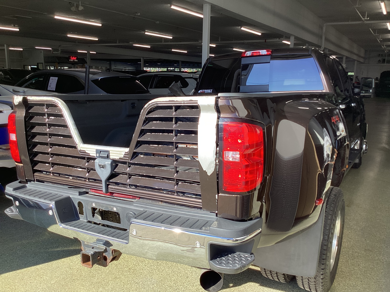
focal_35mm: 31
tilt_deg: -14.0
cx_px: 195
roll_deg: -1.3
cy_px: 146
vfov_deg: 45.4
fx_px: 349
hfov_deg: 58.4
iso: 25
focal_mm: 3.3
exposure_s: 1/147
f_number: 2.4
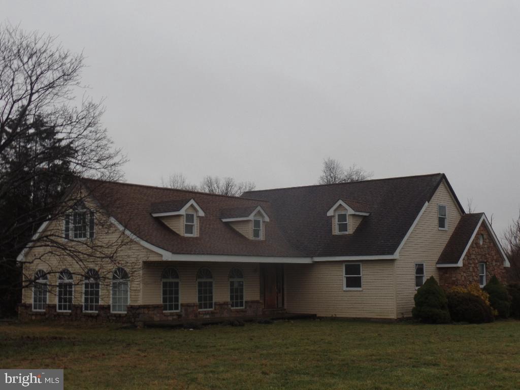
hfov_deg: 36.8
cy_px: 195
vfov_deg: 28.0
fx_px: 781
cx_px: 260
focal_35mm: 52
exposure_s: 1/30
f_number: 3.4
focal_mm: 9.2
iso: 120
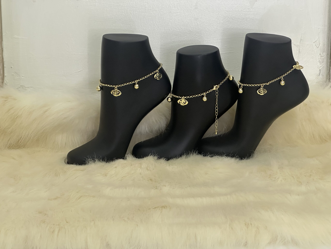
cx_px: 166
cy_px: 124
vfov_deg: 19.1
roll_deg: -0.4
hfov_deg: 25.3
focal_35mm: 77
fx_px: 736
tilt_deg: -13.9
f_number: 2.8
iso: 250
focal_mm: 9
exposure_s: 1/60
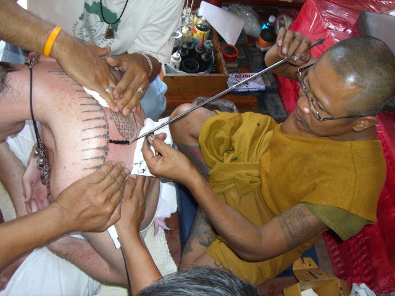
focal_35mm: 38
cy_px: 148
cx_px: 198
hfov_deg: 49.0
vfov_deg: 37.7
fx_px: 434
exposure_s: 1/60
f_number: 2.7
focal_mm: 6.2
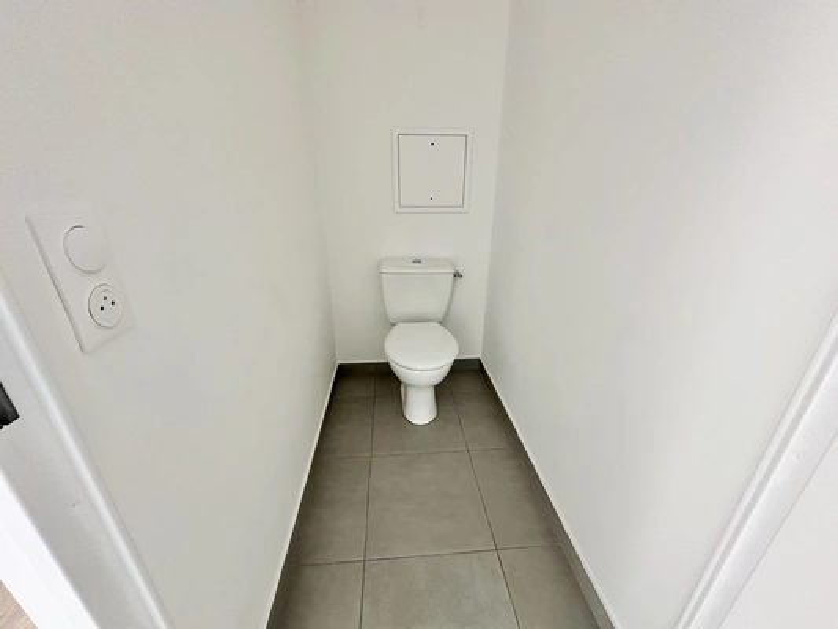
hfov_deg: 102.1
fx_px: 339
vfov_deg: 85.7
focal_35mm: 14
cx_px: 419
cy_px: 314
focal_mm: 2.22
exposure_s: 1/60
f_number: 2.2
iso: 640
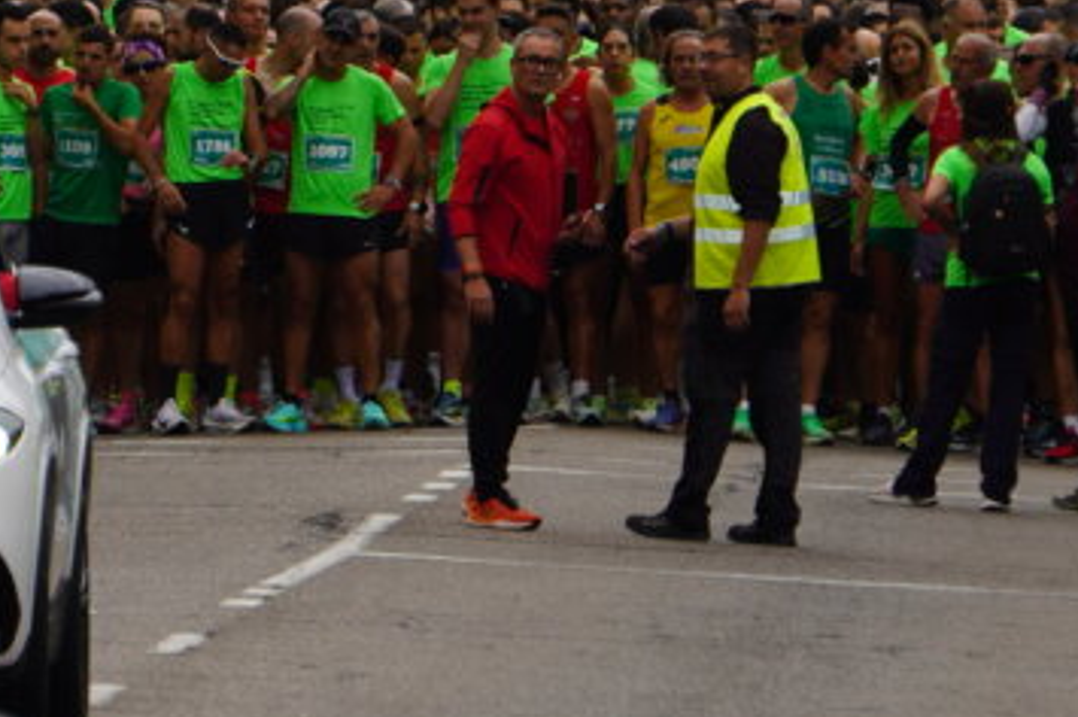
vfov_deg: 1.2
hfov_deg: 1.8
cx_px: 364
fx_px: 34015
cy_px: 41
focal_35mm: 1137
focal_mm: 210
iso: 100
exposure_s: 1/160
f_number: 8
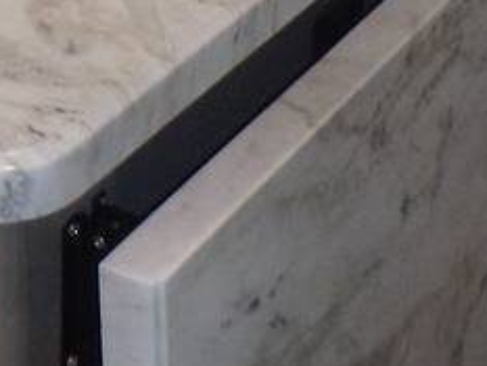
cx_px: -44
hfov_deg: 16.0
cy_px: -360
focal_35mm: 120
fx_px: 1689
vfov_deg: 11.2
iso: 400
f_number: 3.9
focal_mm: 5
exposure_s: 1/30
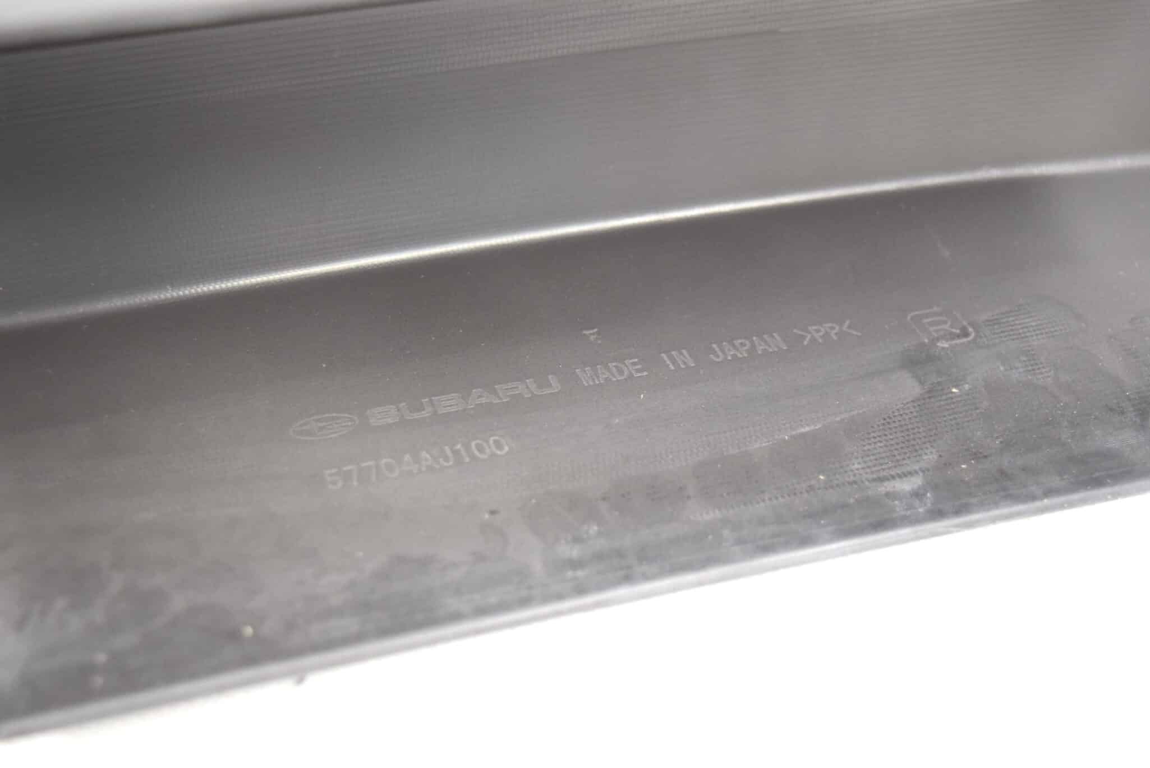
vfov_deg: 28.1
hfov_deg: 41.1
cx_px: 575
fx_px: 1534
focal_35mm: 48
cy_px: 384
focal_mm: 32
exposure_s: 1/60
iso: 1250
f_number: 4.5
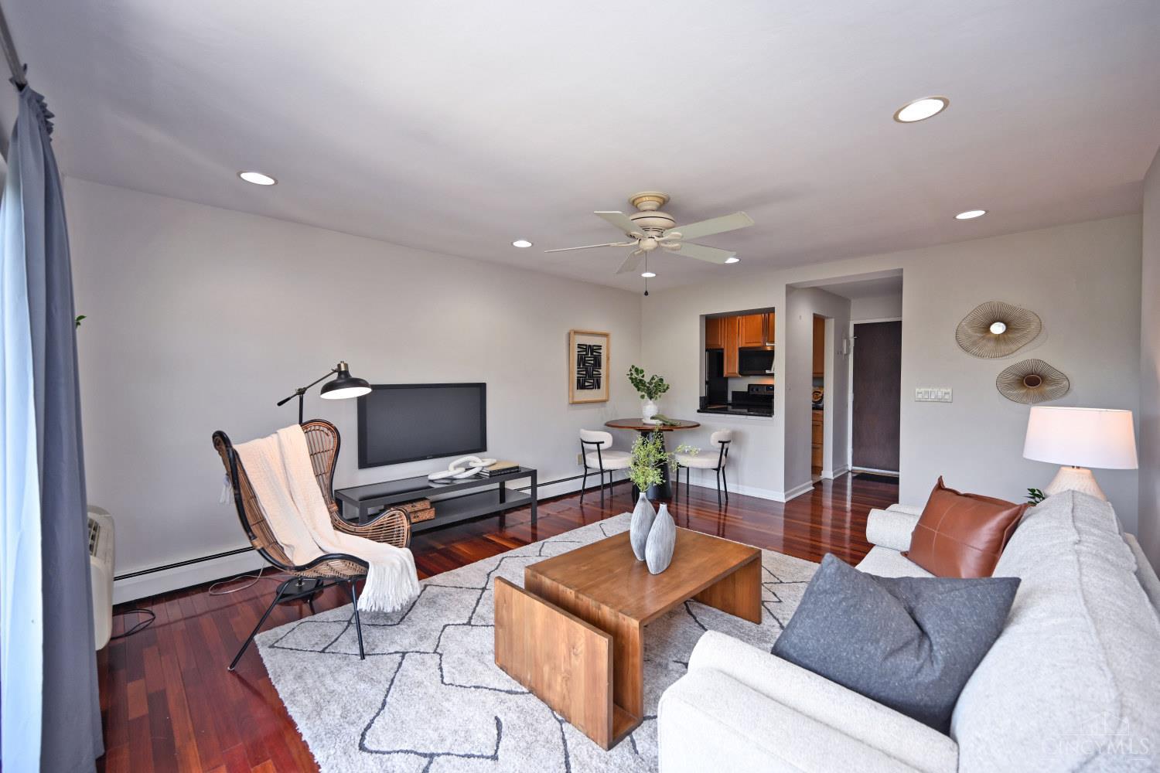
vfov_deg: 81.2
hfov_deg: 104.3
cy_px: 386
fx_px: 451
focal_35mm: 14
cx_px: 580
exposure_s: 1/60
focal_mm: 14
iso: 250
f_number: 4
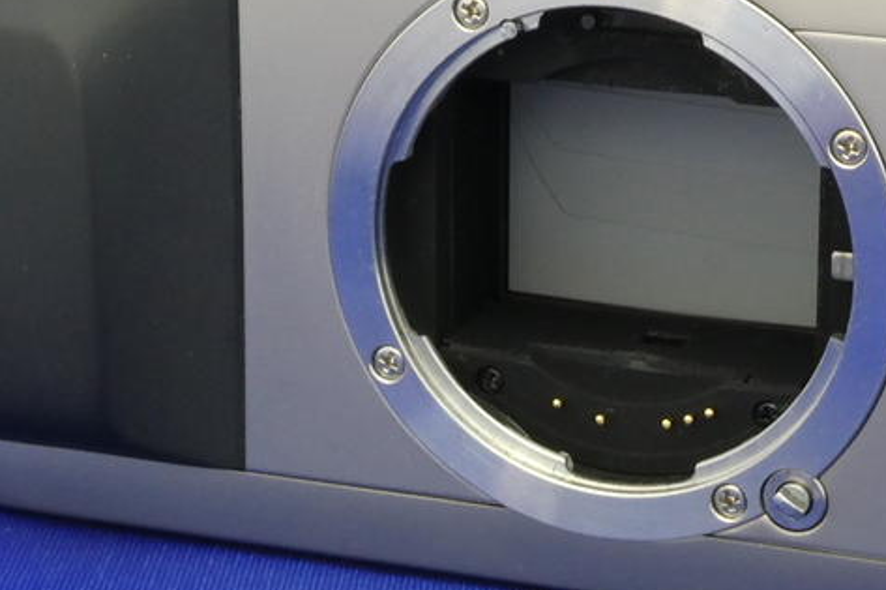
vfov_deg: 10.4
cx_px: 642
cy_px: 187
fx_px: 3247
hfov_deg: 15.5
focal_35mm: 132
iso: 200
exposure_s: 1/2
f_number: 8
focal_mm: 9
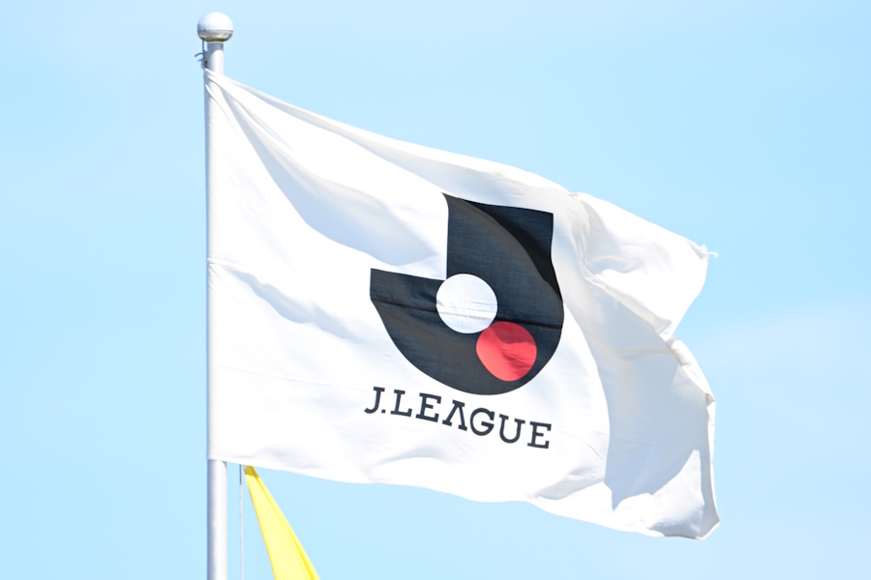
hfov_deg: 3.7
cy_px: 290
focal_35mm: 560
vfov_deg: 2.5
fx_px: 13548
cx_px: 436
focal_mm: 560
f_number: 4
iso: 200
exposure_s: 1/1250
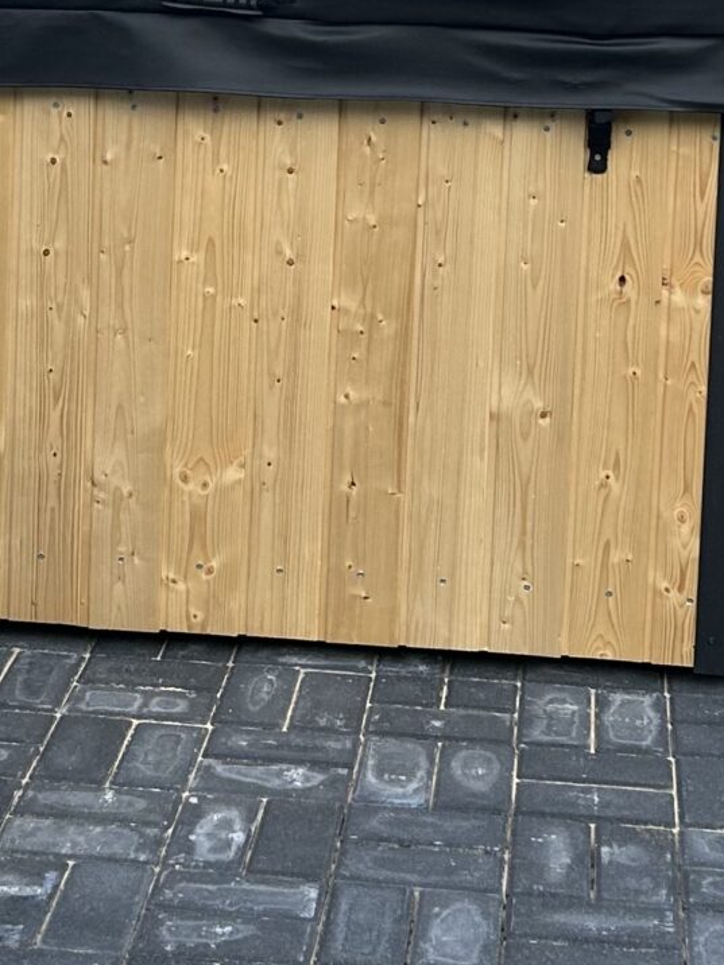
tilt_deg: -8.3
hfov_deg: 15.9
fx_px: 2593
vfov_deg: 20.5
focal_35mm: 93
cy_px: 38
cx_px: 345
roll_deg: -0.5
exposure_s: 1/1224
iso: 50
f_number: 1.5
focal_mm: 5.7
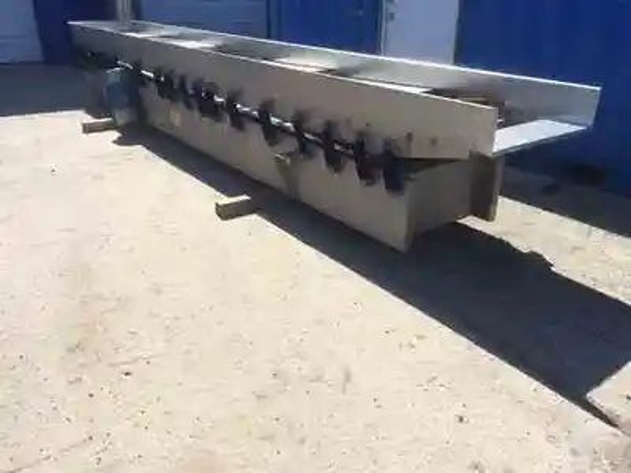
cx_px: 316
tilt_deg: -23.9
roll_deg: +2.1
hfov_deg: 61.7
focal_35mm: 29
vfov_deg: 48.2
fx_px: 529
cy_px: 236
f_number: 2.2
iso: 32
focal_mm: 4.15
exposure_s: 1/1786
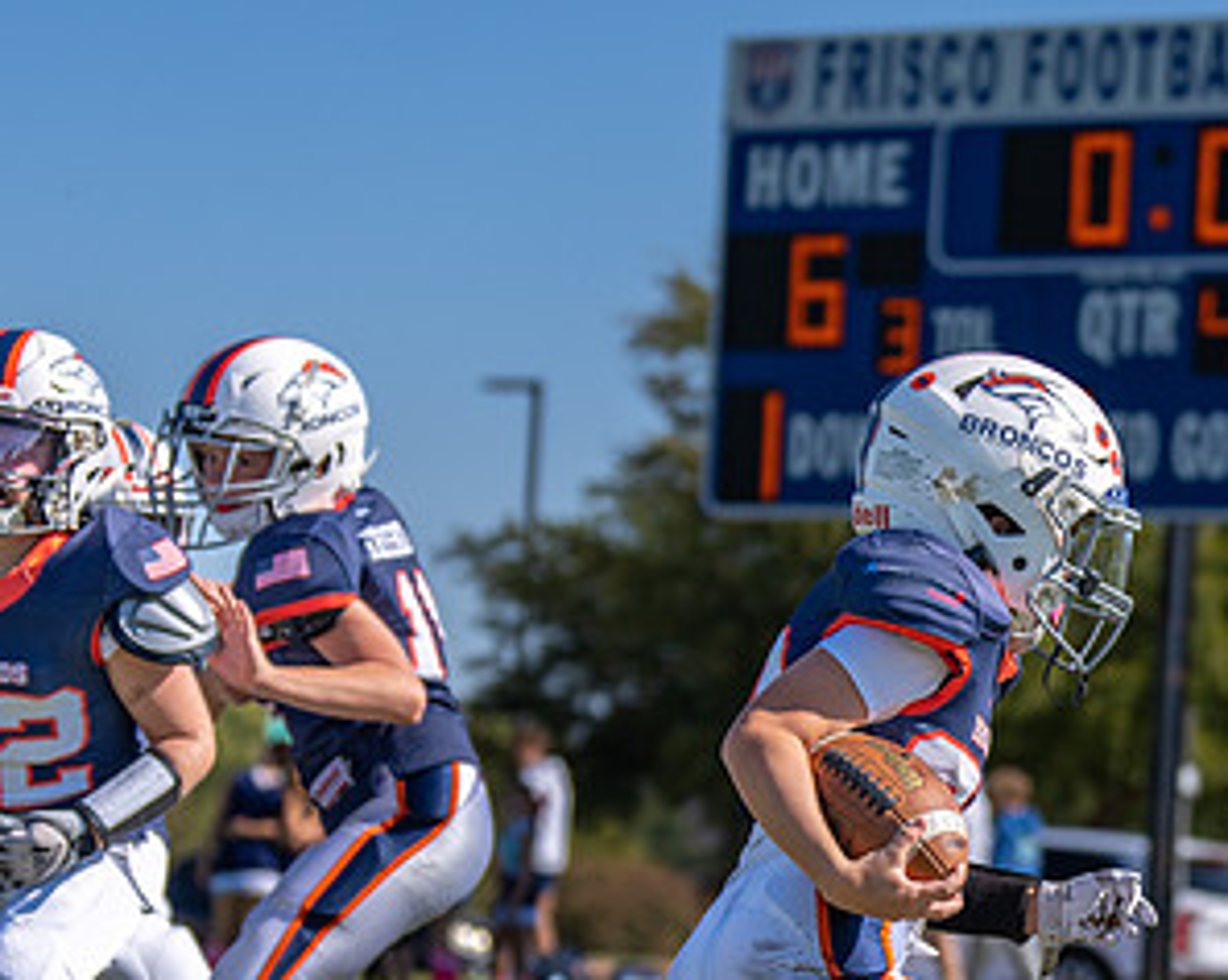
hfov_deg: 11.8
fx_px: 5918
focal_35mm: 163
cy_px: 933
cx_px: 1078
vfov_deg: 9.4
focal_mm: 70
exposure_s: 1/4000
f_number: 2.8
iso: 100
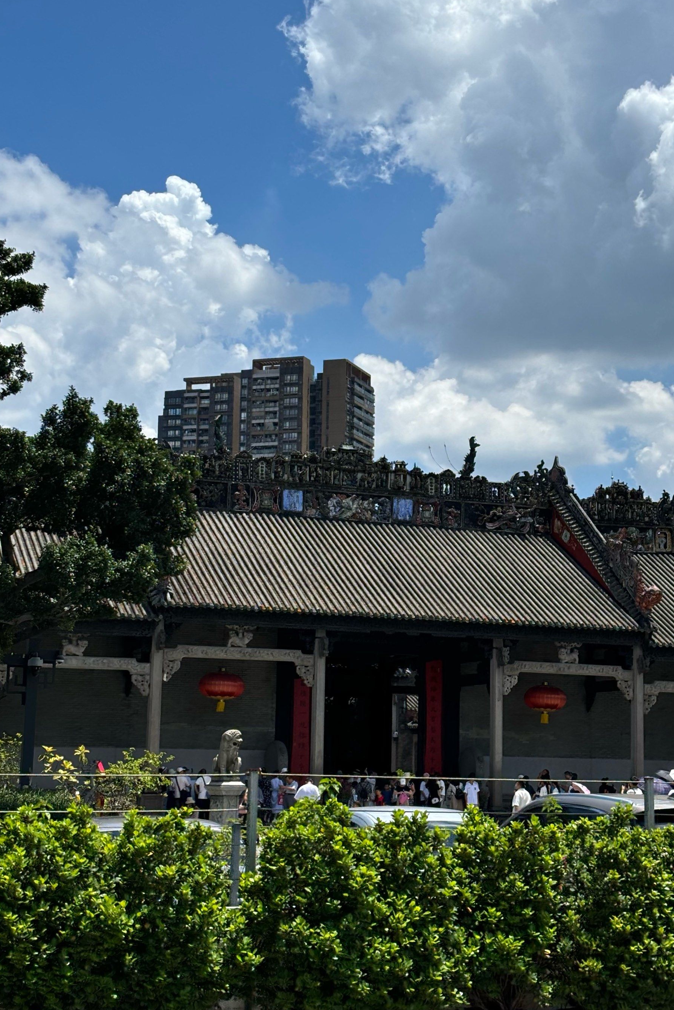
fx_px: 1544
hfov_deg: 24.6
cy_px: 502
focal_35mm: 55
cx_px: 371
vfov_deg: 36.2
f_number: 1.6
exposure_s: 1/4425
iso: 40
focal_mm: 5.96
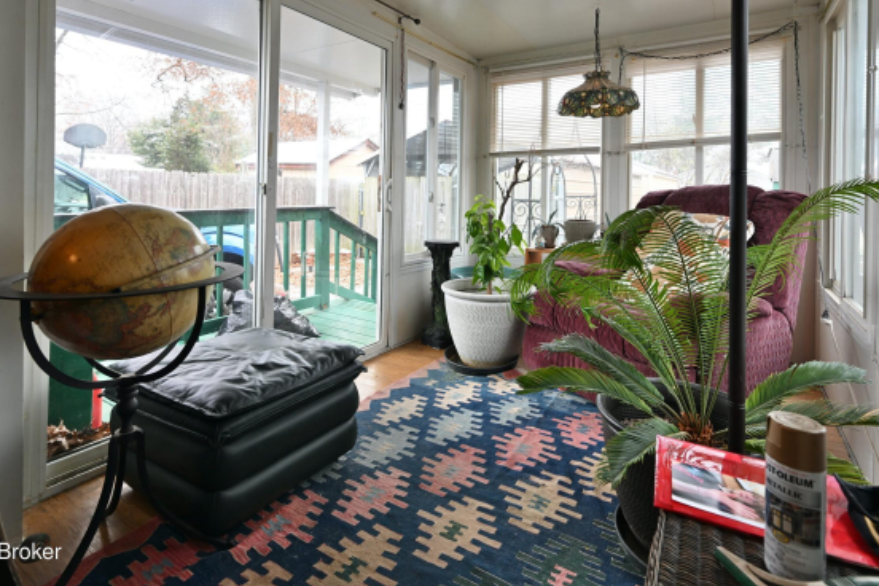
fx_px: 464
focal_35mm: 19
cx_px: 448
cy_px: 189
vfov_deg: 62.7
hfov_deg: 86.9
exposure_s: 1/13
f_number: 5.6
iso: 180
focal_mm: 14
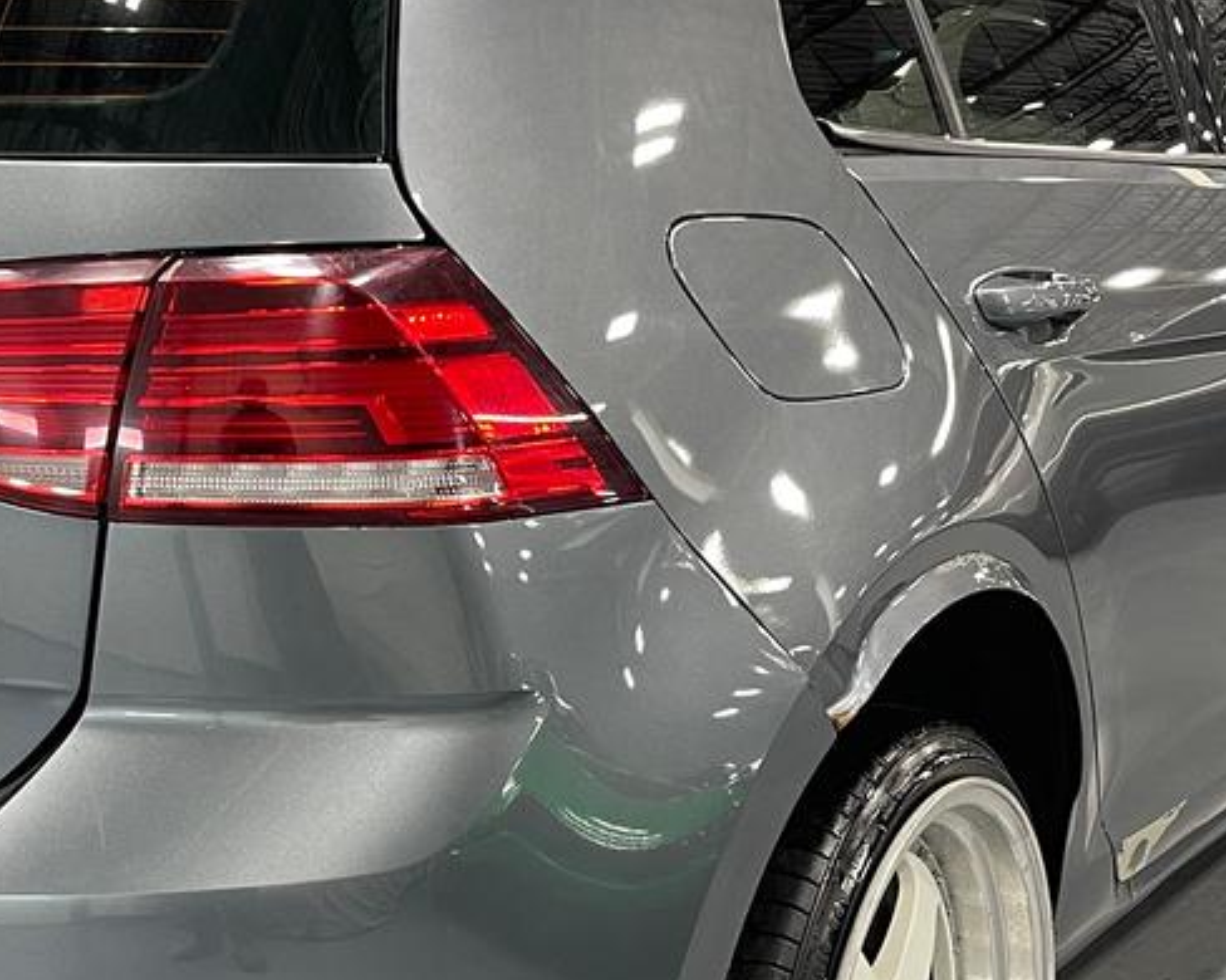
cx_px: 467
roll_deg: -1.2
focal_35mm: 64
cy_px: 671
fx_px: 2321
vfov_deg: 23.7
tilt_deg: -14.0
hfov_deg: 29.5
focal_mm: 5.1
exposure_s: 1/60
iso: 100
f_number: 1.6
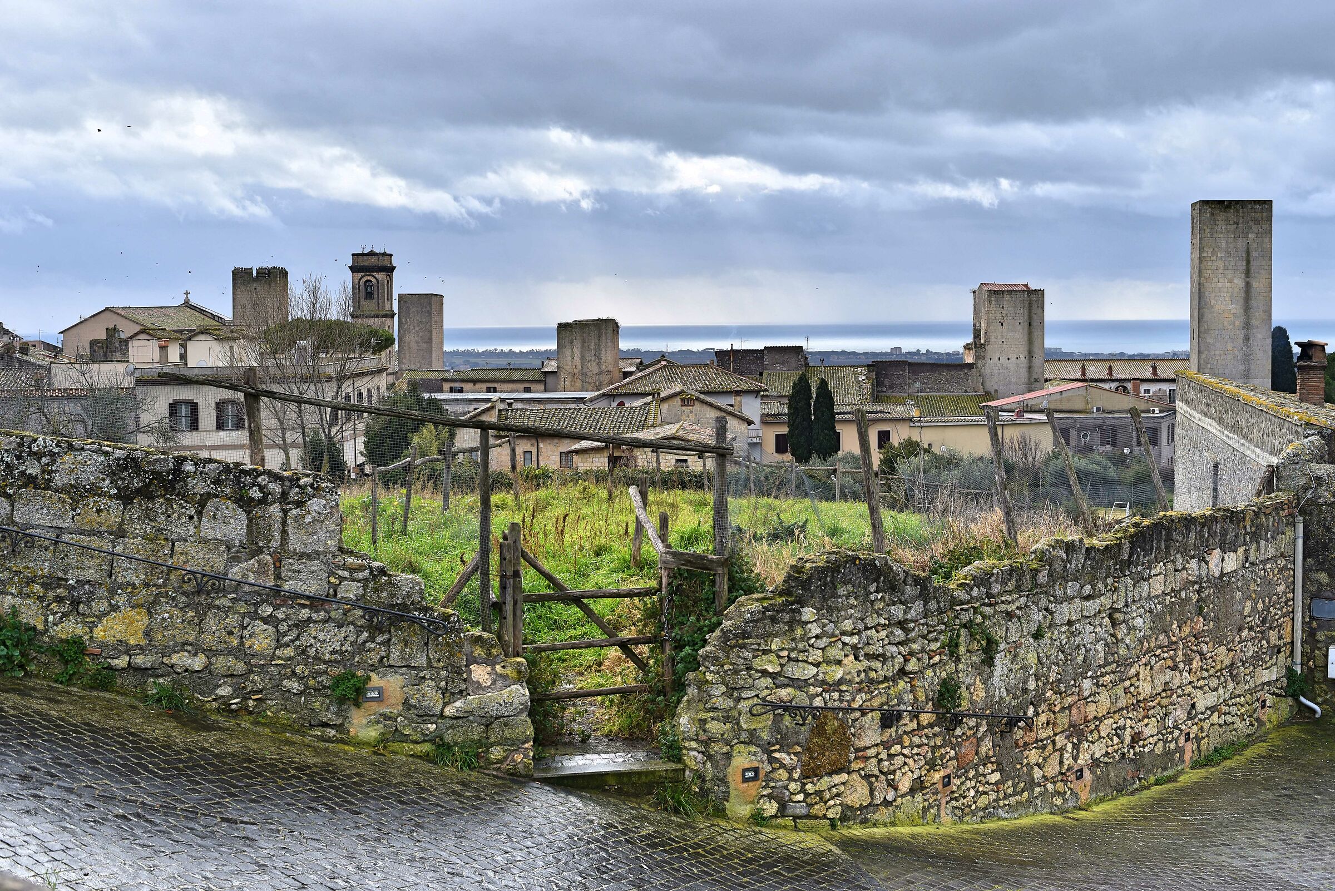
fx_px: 1855
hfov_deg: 39.6
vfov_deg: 27.0
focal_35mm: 50
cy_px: 446
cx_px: 668
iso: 100
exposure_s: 1/125
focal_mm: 50
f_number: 9
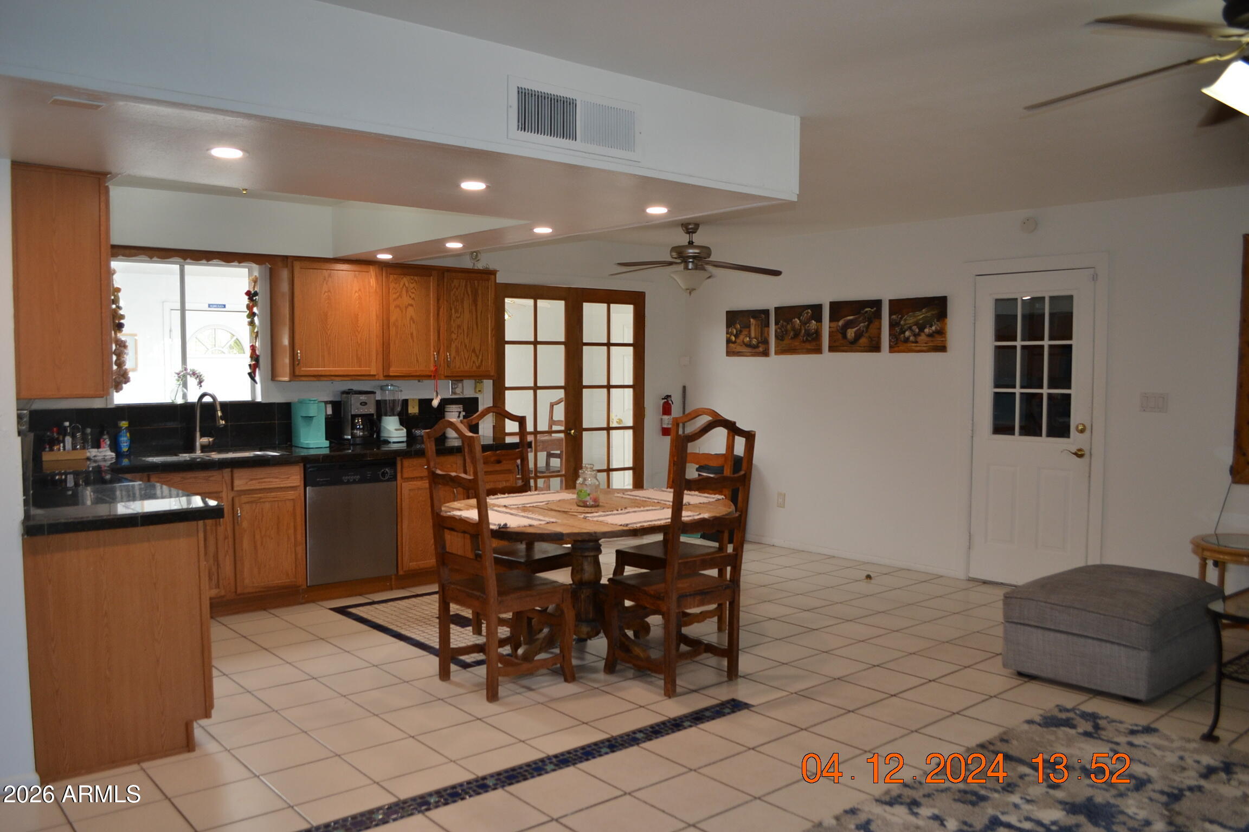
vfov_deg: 47.9
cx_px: 624
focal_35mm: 27
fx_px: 937
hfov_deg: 67.4
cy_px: 416
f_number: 4
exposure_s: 1/80
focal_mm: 18
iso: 400
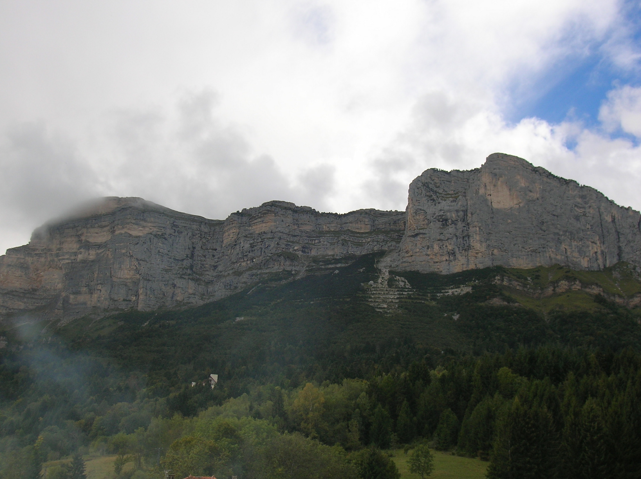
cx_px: 320
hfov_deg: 41.3
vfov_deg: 31.5
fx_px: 851
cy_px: 240
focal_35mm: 46
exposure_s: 1/327
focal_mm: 7.7
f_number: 5.4
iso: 50
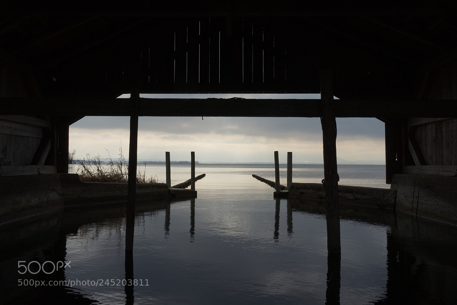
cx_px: 228
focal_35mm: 30
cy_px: 152
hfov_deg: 61.9
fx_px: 381
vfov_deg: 43.6
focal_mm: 30
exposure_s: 1/200
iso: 100
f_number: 16
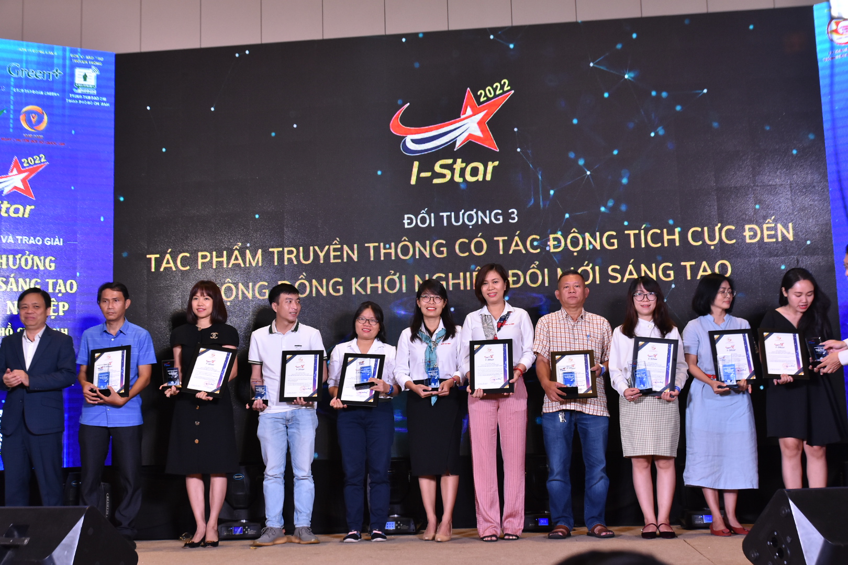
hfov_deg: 42.3
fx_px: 1095
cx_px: 424
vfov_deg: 28.9
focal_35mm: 46
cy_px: 282
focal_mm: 31
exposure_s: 1/125
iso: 1000
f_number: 4.5
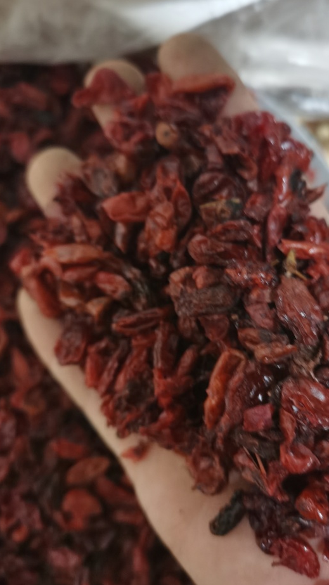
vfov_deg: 58.0
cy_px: 287
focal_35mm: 34
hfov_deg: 34.5
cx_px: 205
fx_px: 527
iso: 500
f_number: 1.8
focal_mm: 5.58
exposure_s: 1/25.7
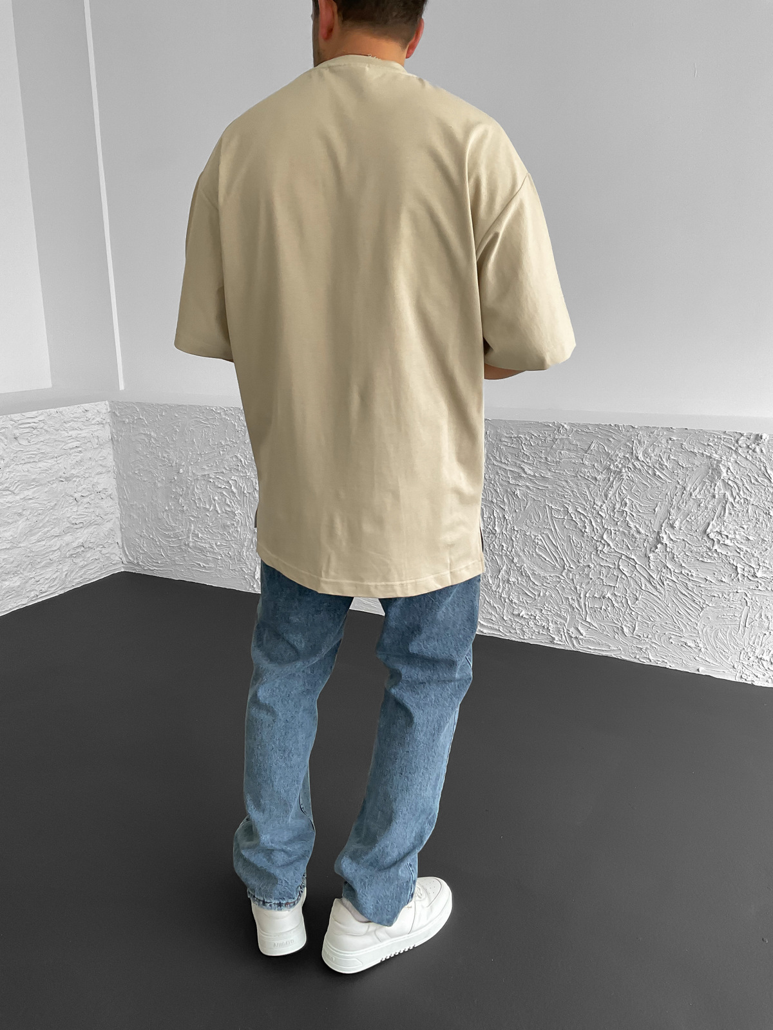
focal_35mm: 29
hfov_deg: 48.2
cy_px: 515
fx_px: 863
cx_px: 386
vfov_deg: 61.7
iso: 64
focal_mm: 3
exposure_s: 1/105
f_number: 1.8
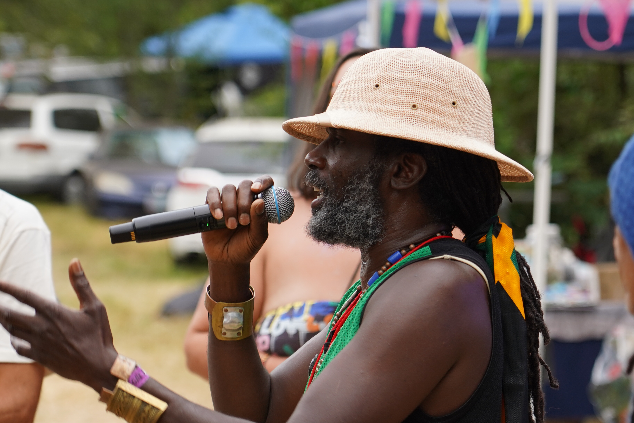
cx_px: 362
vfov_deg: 7.9
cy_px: 245
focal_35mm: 173
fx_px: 3046
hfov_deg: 11.9
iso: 320
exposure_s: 1/160
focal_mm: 105
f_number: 4
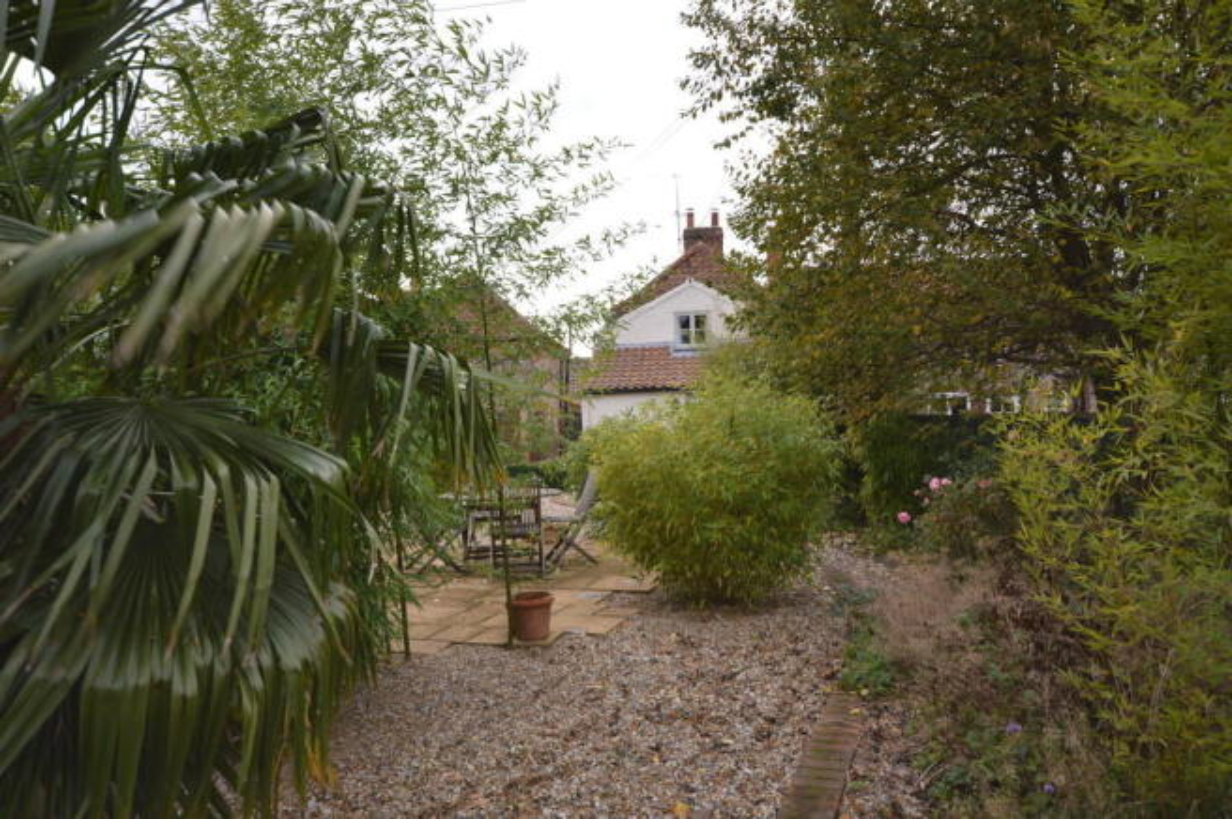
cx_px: 616
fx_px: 974
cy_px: 410
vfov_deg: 45.6
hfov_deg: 64.6
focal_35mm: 28
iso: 100
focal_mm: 19
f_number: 5.6
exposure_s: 1/60
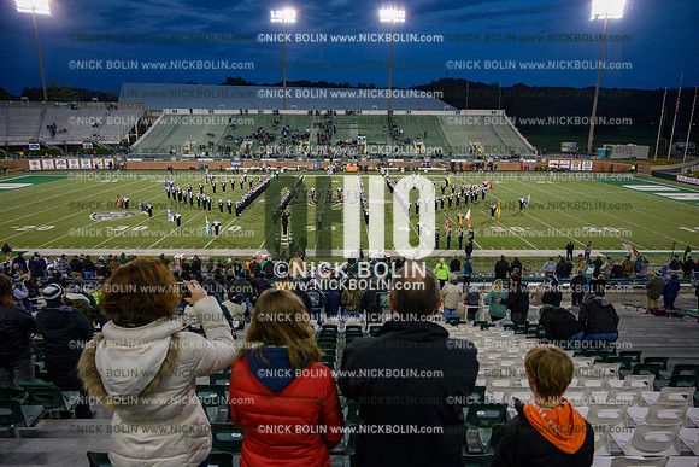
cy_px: 234
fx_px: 466
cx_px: 350
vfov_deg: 53.2
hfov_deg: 73.7
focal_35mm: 24
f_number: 4
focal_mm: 24
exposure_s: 1/320
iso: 2000
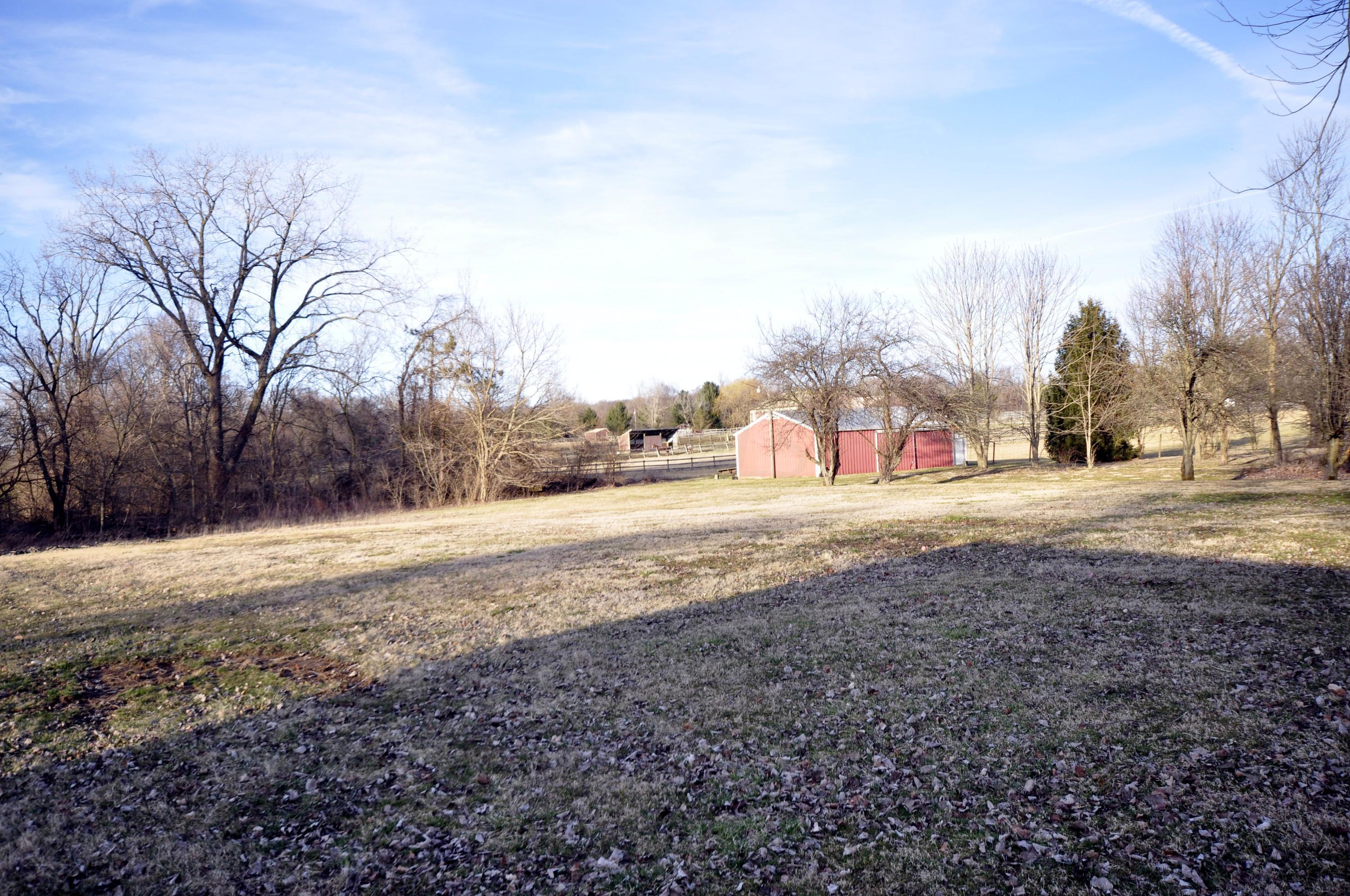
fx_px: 1124
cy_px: 448
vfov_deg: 43.5
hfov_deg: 62.0
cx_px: 675
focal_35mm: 30
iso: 400
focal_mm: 20
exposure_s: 1/200
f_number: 10
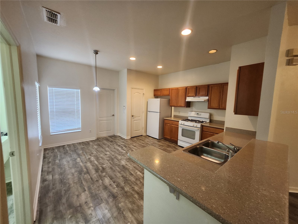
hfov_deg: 106.2
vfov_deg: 89.9
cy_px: 112
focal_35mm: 13
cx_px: 149
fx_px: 112
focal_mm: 1.74
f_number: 2.2
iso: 320
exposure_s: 1/40
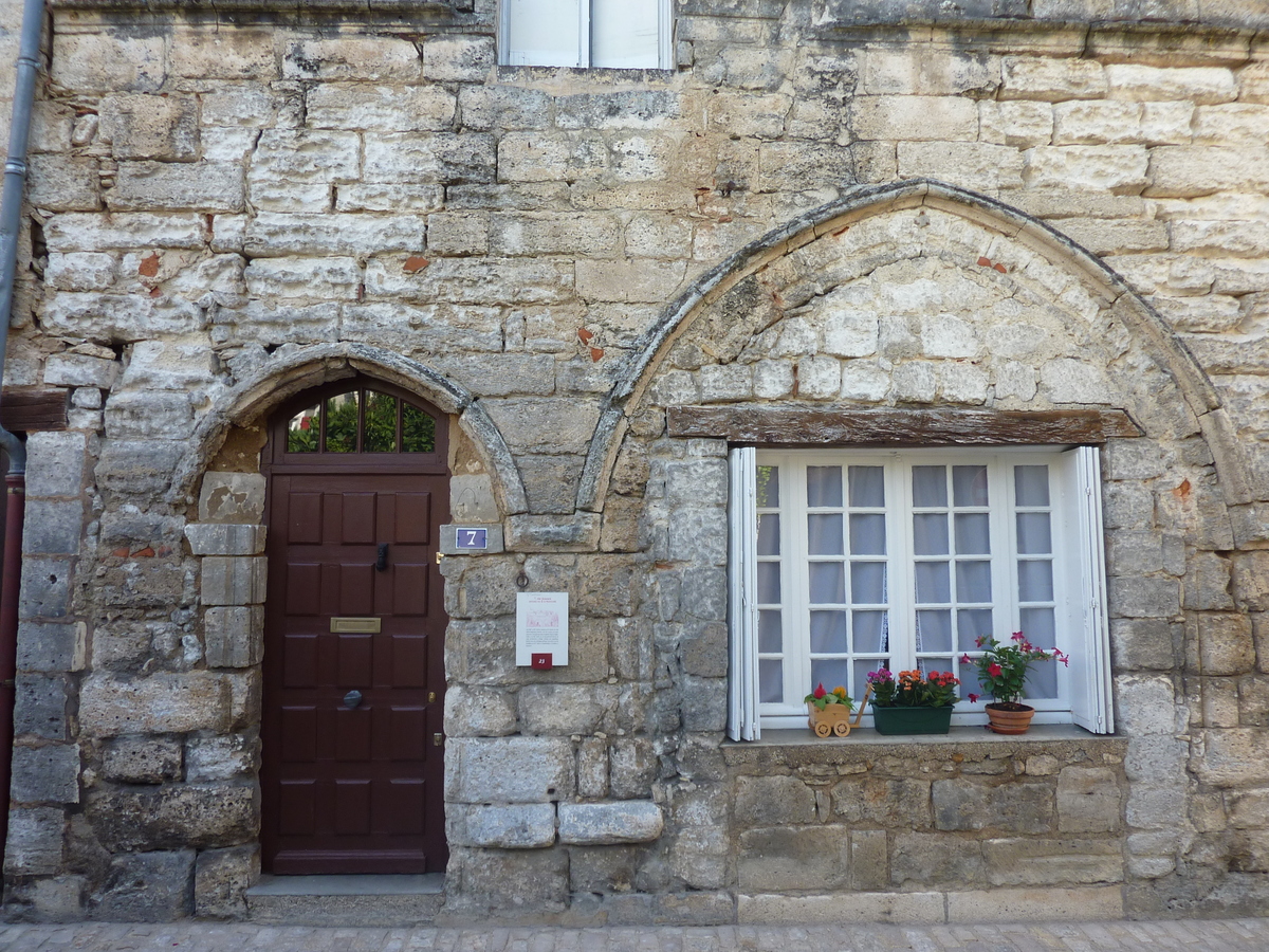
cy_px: 476
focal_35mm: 25
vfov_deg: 54.9
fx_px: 916
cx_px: 634
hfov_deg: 69.4
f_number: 3.5
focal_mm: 4.1
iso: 80
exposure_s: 1/100
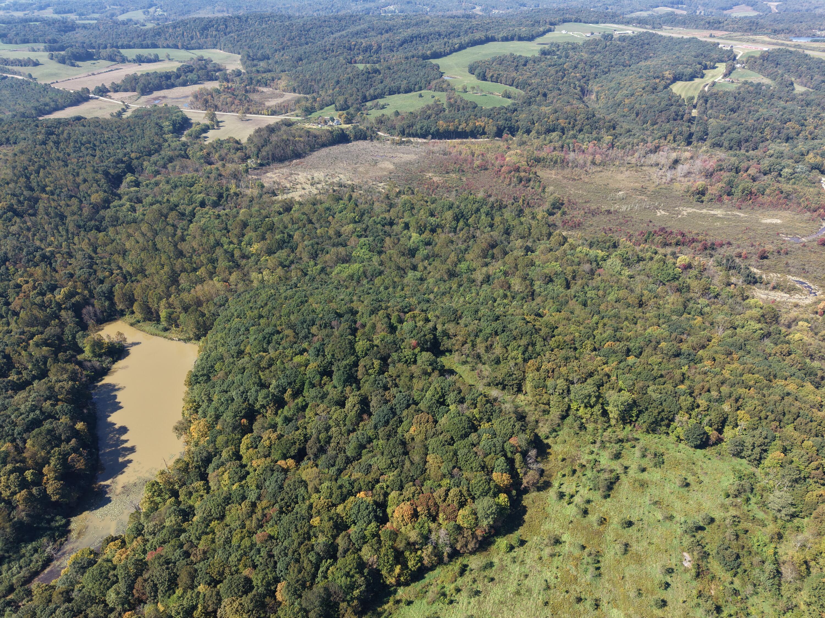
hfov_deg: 71.6
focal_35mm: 24
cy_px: 309
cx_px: 412
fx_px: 572
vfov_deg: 56.8
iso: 100
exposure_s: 1/90
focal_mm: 8.67
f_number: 1.8
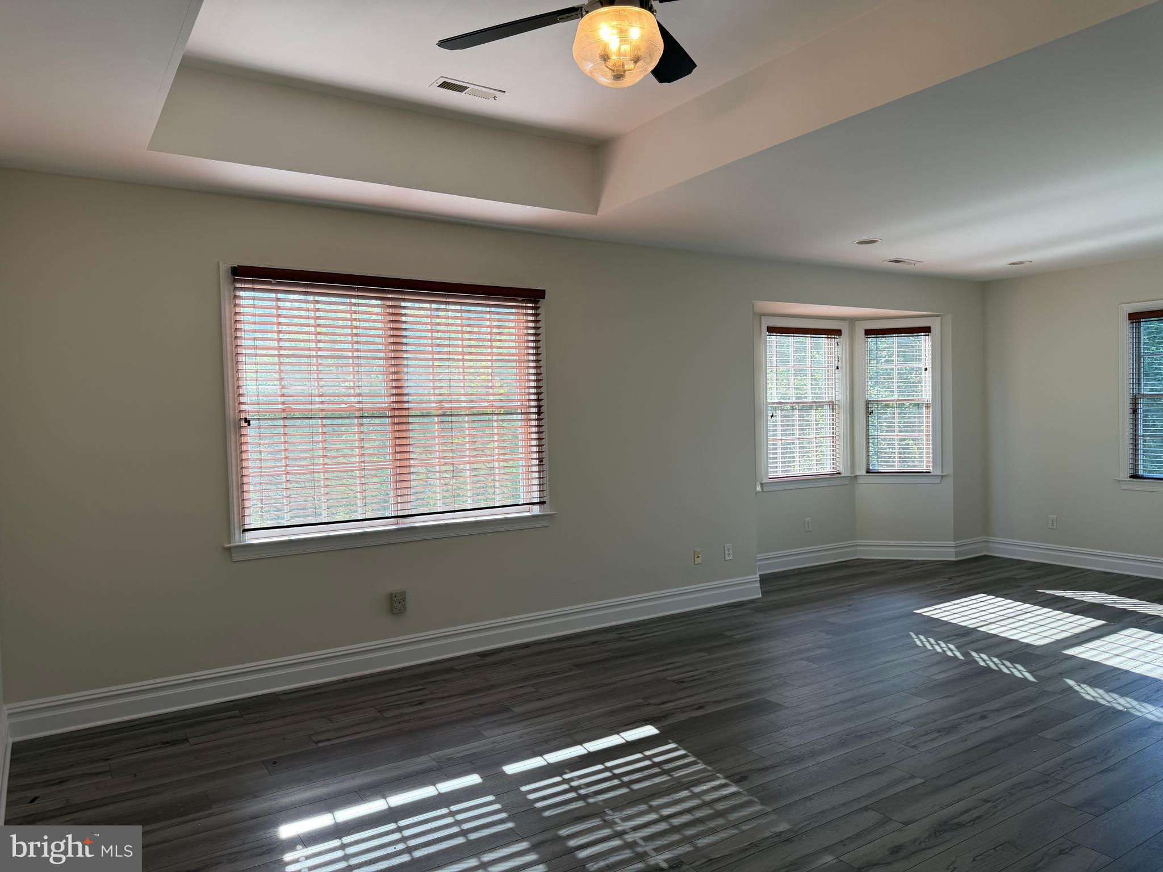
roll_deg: +1.2
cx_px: 582
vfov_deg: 56.8
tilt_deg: -0.8
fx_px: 806
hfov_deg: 71.6
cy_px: 436
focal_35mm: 24
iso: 64
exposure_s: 1/174
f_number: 1.78
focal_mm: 6.76
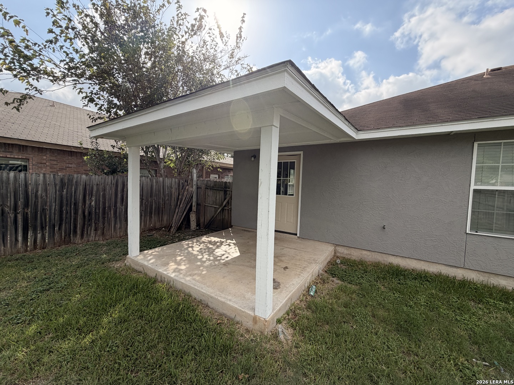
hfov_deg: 102.1
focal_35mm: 14
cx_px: 257
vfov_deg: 85.7
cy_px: 192
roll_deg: -1.7
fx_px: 208
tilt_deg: -2.8
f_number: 2.2
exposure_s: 1/701
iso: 40
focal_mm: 2.22
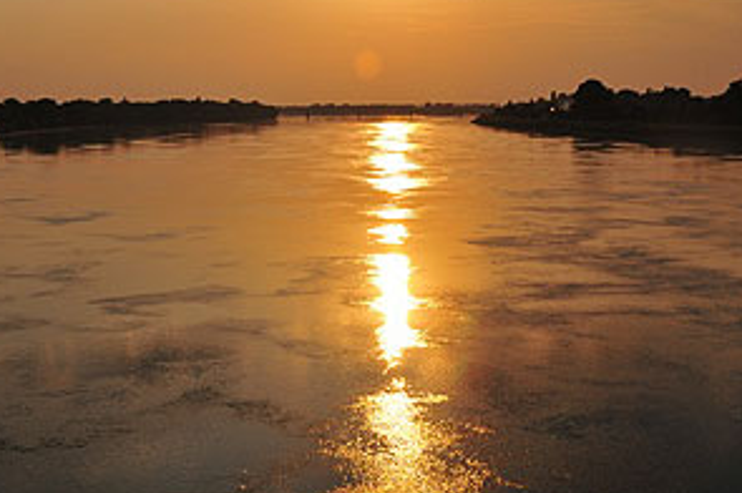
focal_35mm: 62
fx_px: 1272
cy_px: 238
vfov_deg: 21.9
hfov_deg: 32.5
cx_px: 329
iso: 200
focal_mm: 27
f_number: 13
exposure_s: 1/750
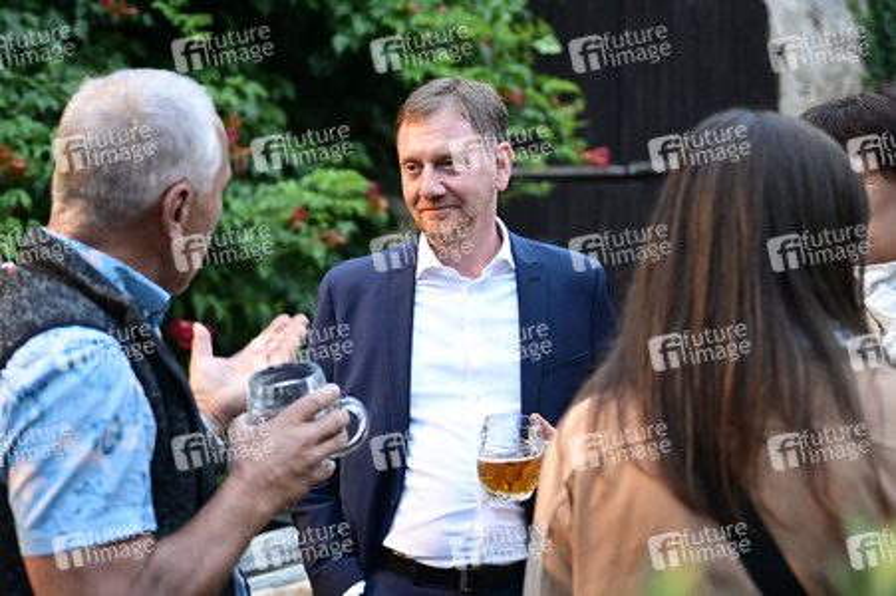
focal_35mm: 51
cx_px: 448
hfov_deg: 38.9
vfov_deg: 26.4
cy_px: 298
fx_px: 1268
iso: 6400
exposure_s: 1/60
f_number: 2.8
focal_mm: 51
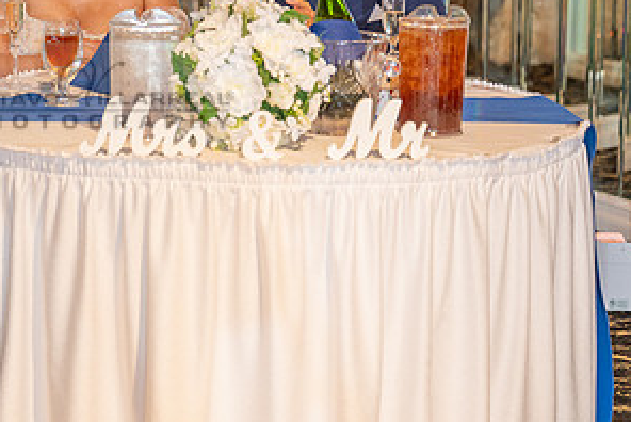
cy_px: 93
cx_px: 68
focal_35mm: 137
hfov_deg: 14.8
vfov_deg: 10.0
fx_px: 2404
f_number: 2.8
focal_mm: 70
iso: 640
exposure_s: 1/160
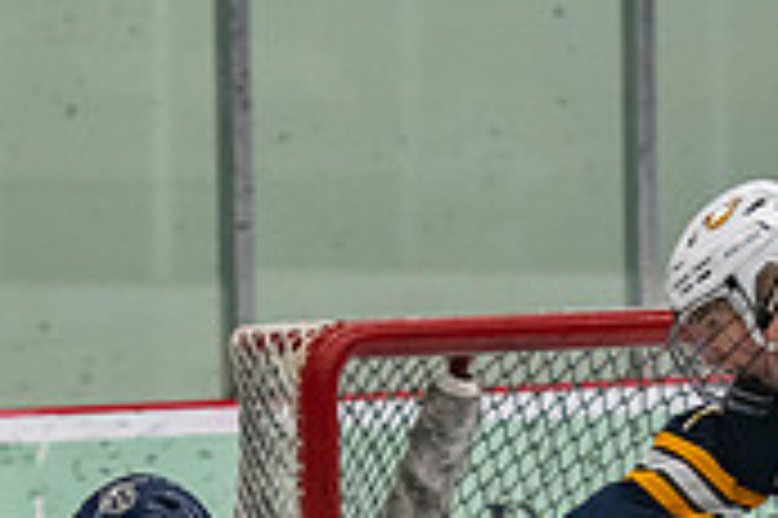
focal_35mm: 509
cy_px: 769
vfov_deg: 2.7
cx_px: 399
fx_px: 10989
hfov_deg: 4.1
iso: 2000
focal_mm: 116
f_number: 3.2
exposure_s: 1/640
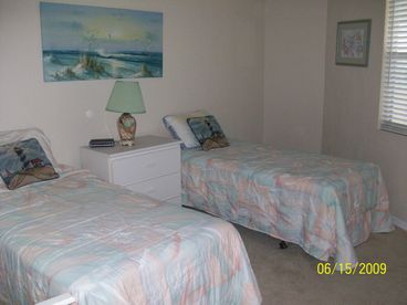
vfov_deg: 41.8
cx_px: 204
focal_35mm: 34
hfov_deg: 54.0
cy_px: 152
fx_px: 400
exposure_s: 1/60
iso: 160
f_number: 2.8
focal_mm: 5.7
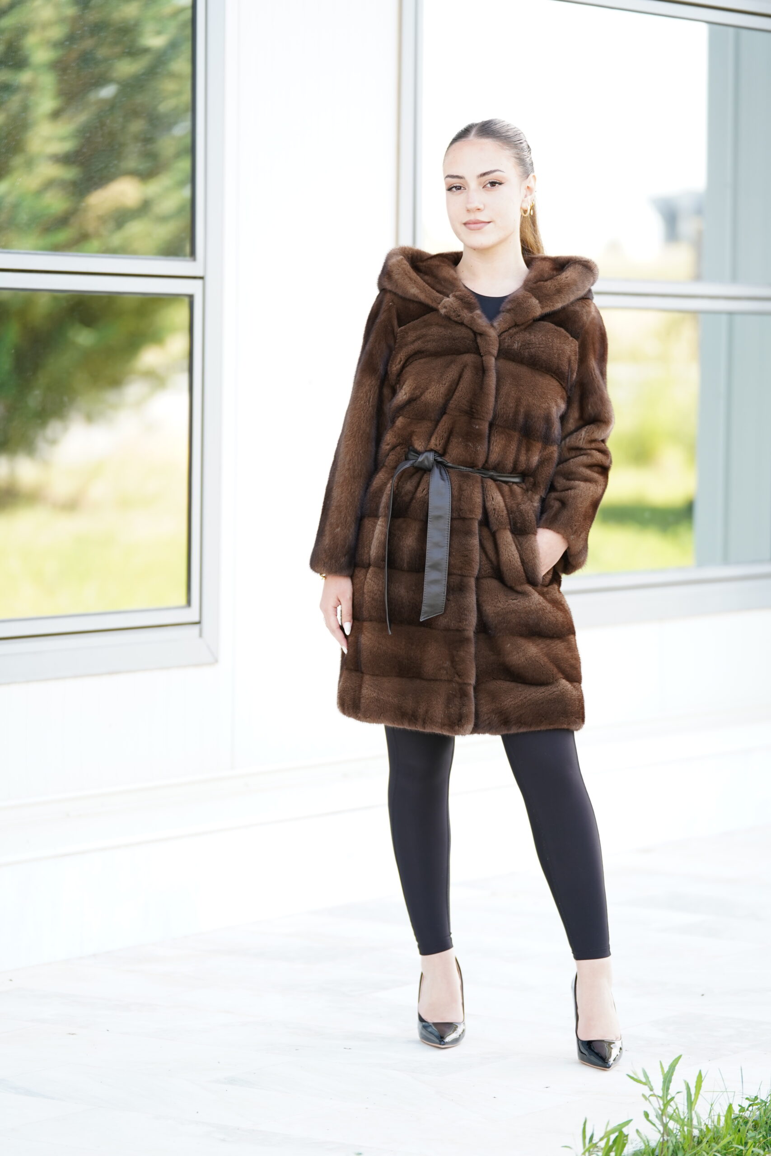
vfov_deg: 16.4
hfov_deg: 11.0
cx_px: 386
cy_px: 578
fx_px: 4015
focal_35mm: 125
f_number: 2.8
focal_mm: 125
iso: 250
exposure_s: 1/250
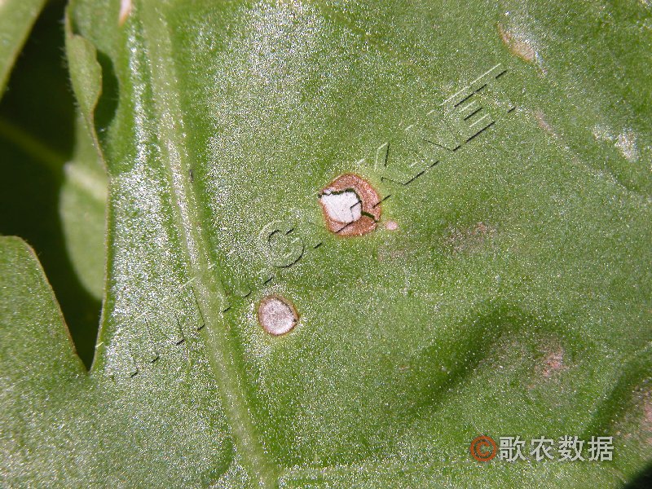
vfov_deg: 10.9
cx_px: 326
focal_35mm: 136
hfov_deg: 14.5
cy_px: 244
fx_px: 2562
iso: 100
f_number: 6.8
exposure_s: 1/577
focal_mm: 34.7
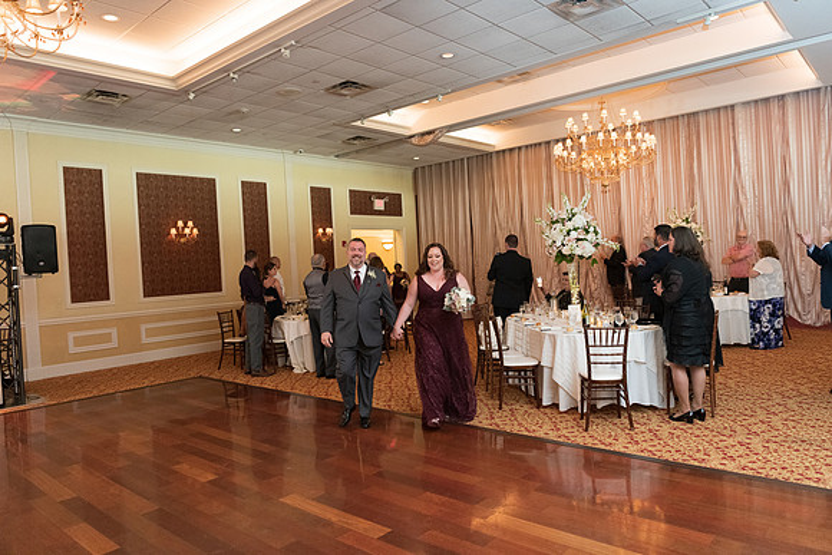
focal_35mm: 26
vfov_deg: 49.6
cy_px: 278
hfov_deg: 69.4
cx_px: 416
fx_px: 601
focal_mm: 26
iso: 2800
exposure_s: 1/125
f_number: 2.8
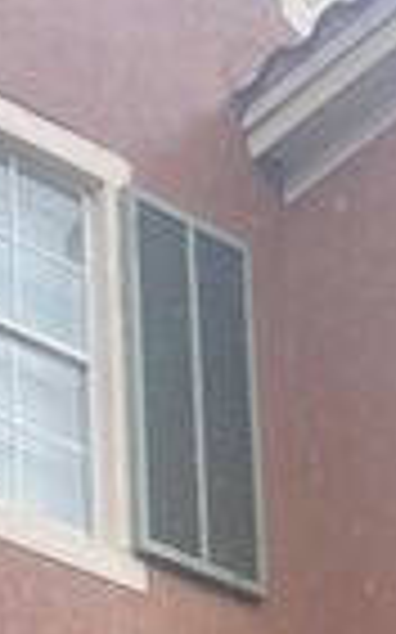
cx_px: -423
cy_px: 1423
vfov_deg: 13.0
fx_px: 2247
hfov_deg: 9.4
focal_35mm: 130
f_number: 1.6
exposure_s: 1/807
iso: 32
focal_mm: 4.2
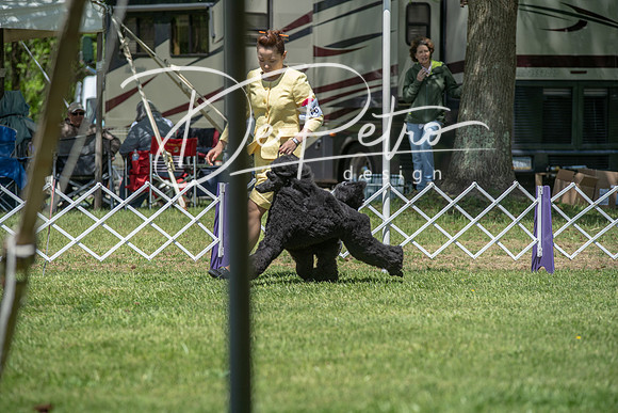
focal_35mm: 160
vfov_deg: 8.6
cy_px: 206
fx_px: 2747
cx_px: 309
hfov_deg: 12.8
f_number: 5
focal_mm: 160
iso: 250
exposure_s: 1/1000
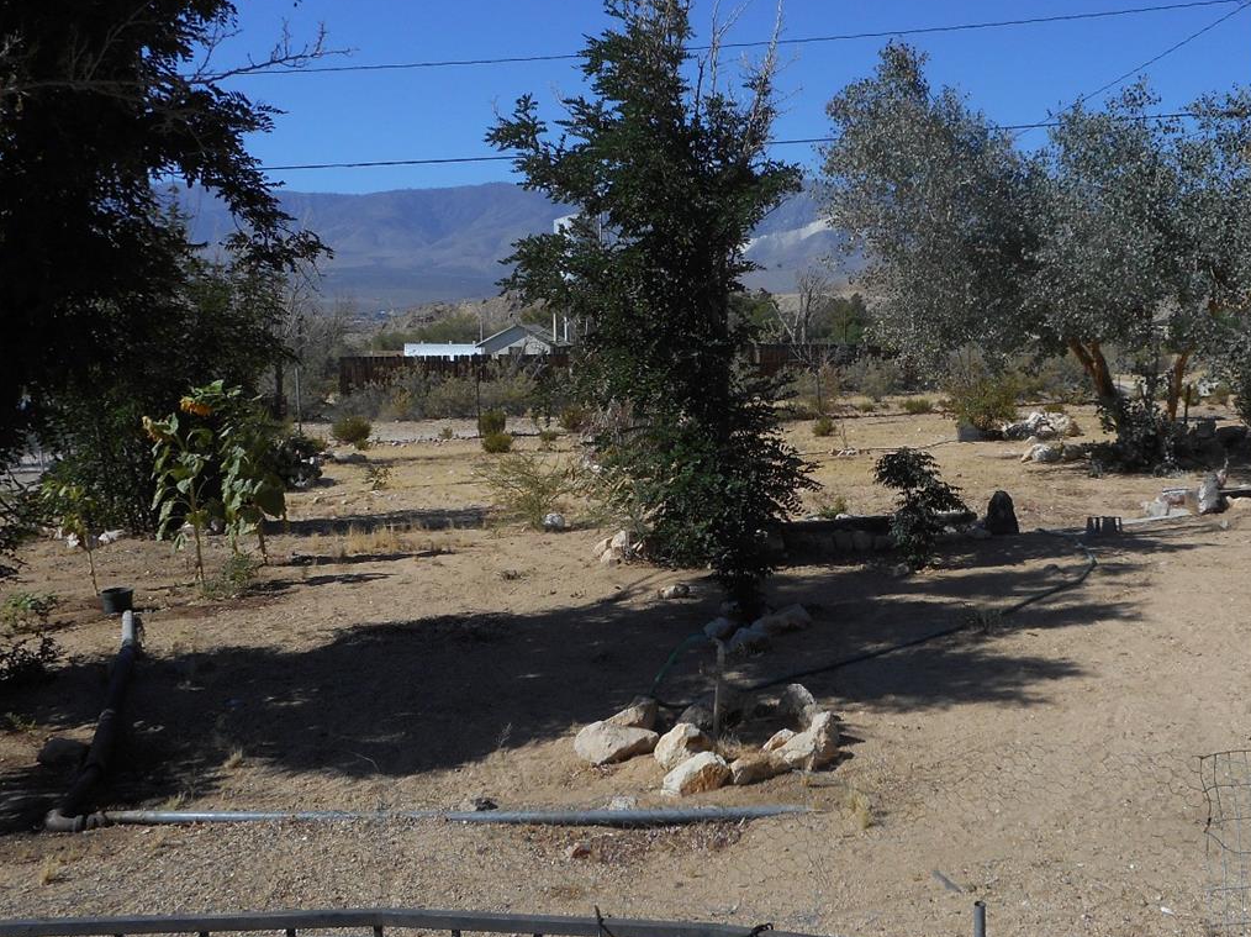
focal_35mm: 37
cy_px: 458
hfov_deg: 49.7
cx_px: 785
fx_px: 1336
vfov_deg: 38.6
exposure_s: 1/1250
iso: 80
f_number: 3.7
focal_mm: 4.5
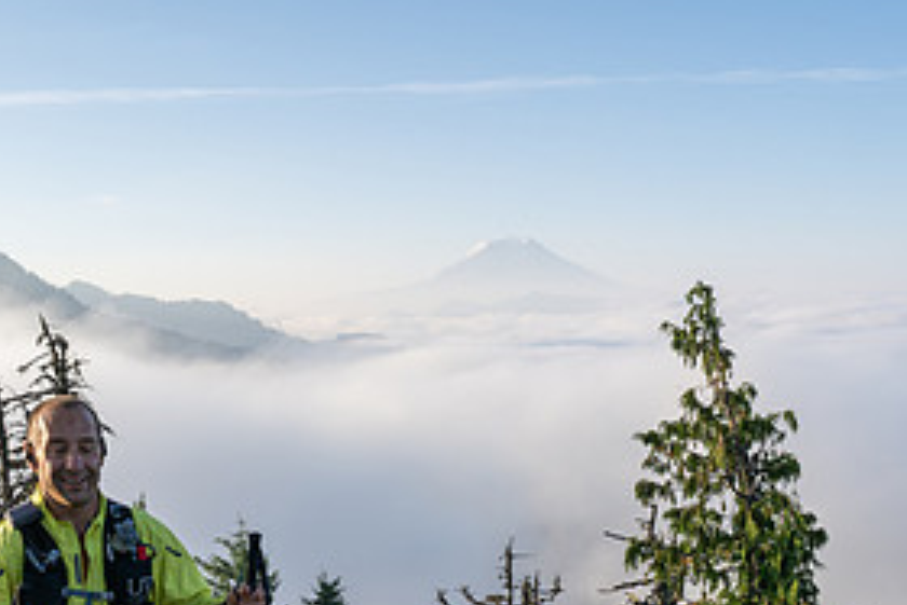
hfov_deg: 35.0
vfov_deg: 23.1
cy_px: 555
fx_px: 1437
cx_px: 421
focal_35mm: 57
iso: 400
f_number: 14
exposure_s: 1/200
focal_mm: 27.5
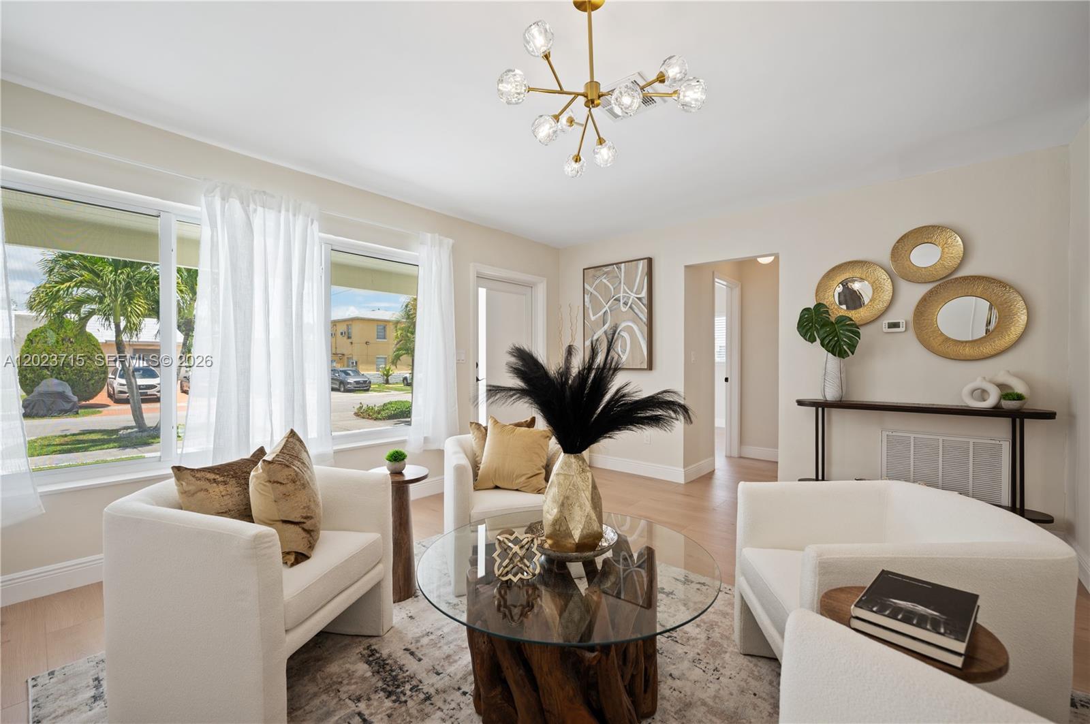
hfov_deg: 100.5
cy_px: 362
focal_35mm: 15
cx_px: 545
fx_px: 454
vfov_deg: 77.2
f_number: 4
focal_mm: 15
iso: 200
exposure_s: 1/60
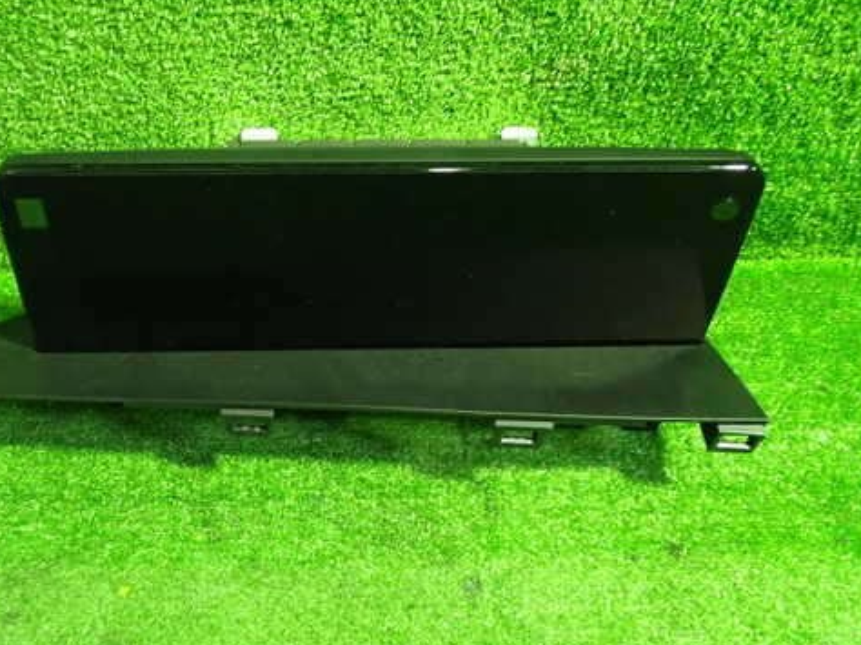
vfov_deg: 37.7
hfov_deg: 48.7
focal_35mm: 38
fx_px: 945
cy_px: 309
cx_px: 349
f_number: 2.3
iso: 800
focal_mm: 5.4
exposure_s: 1/30
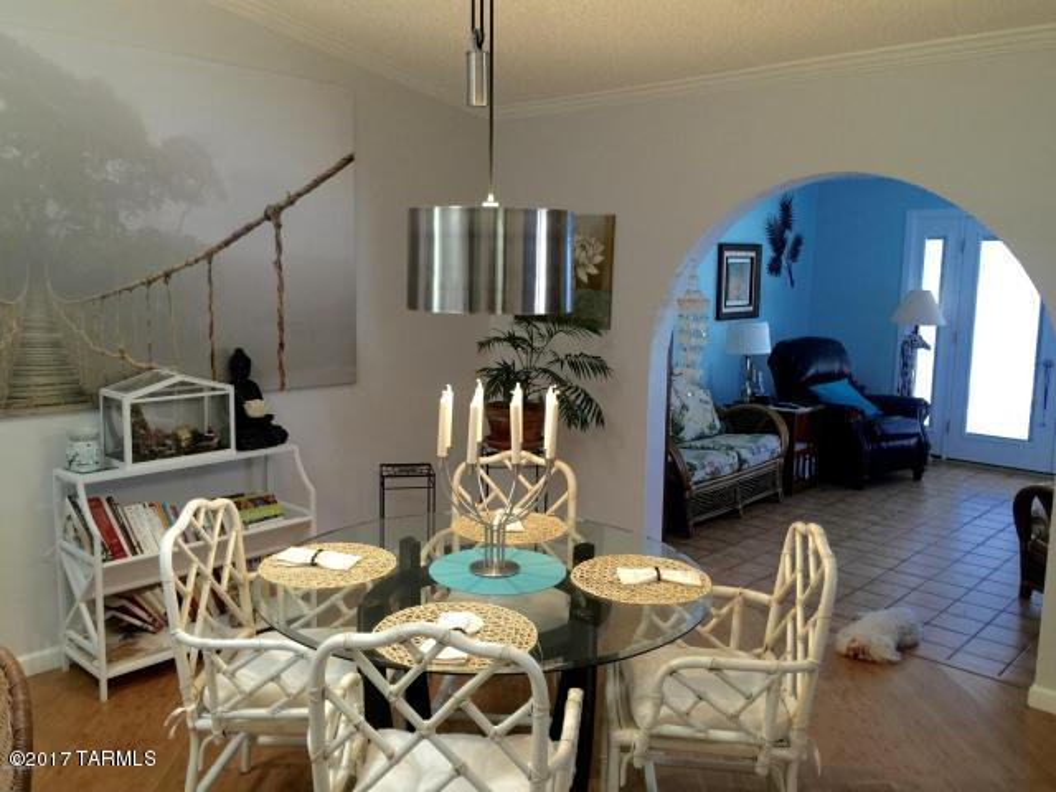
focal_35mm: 29
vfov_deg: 48.2
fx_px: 885
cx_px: 528
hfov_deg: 61.7
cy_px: 396
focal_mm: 4.15
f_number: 2.2
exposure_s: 1/15
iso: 50
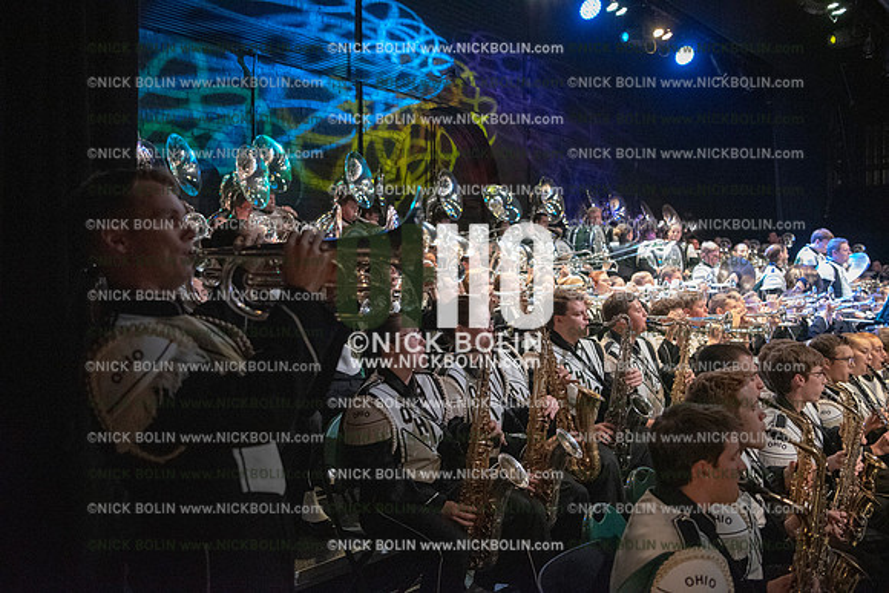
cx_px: 444
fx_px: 864
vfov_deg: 37.9
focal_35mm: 35
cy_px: 296
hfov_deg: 54.4
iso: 10000
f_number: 2.8
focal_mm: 35
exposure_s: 1/640
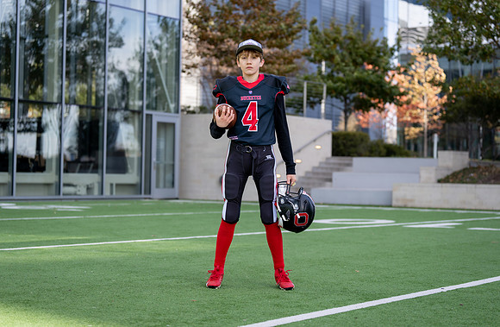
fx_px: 1010
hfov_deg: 27.8
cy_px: 154
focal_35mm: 73
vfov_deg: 18.4
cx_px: 260
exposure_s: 1/640
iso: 100
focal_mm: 70
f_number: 2.8
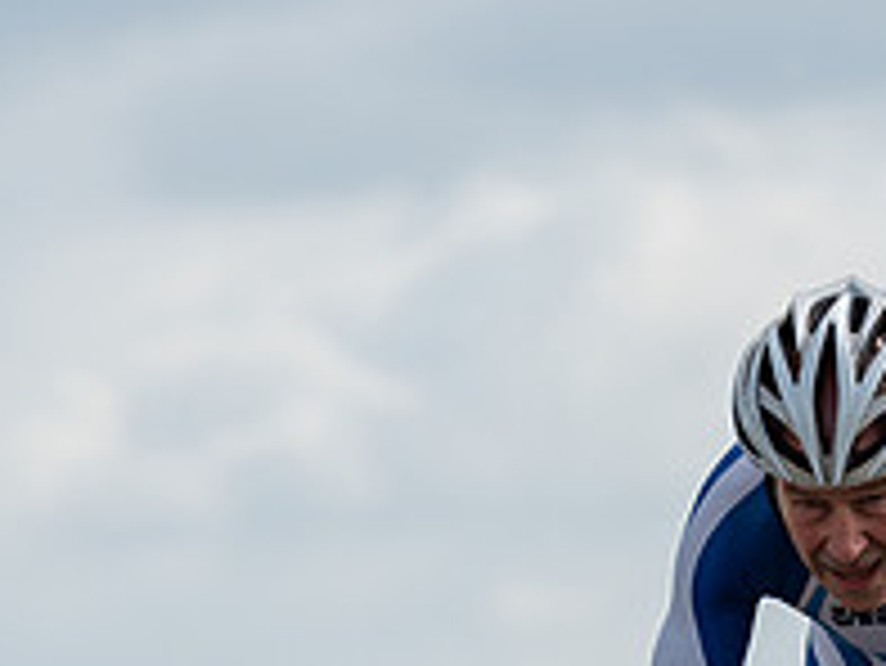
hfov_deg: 2.3
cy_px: 805
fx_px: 22051
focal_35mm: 861
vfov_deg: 1.7
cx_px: 997
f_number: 4.5
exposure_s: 1/1000
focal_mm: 180
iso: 100
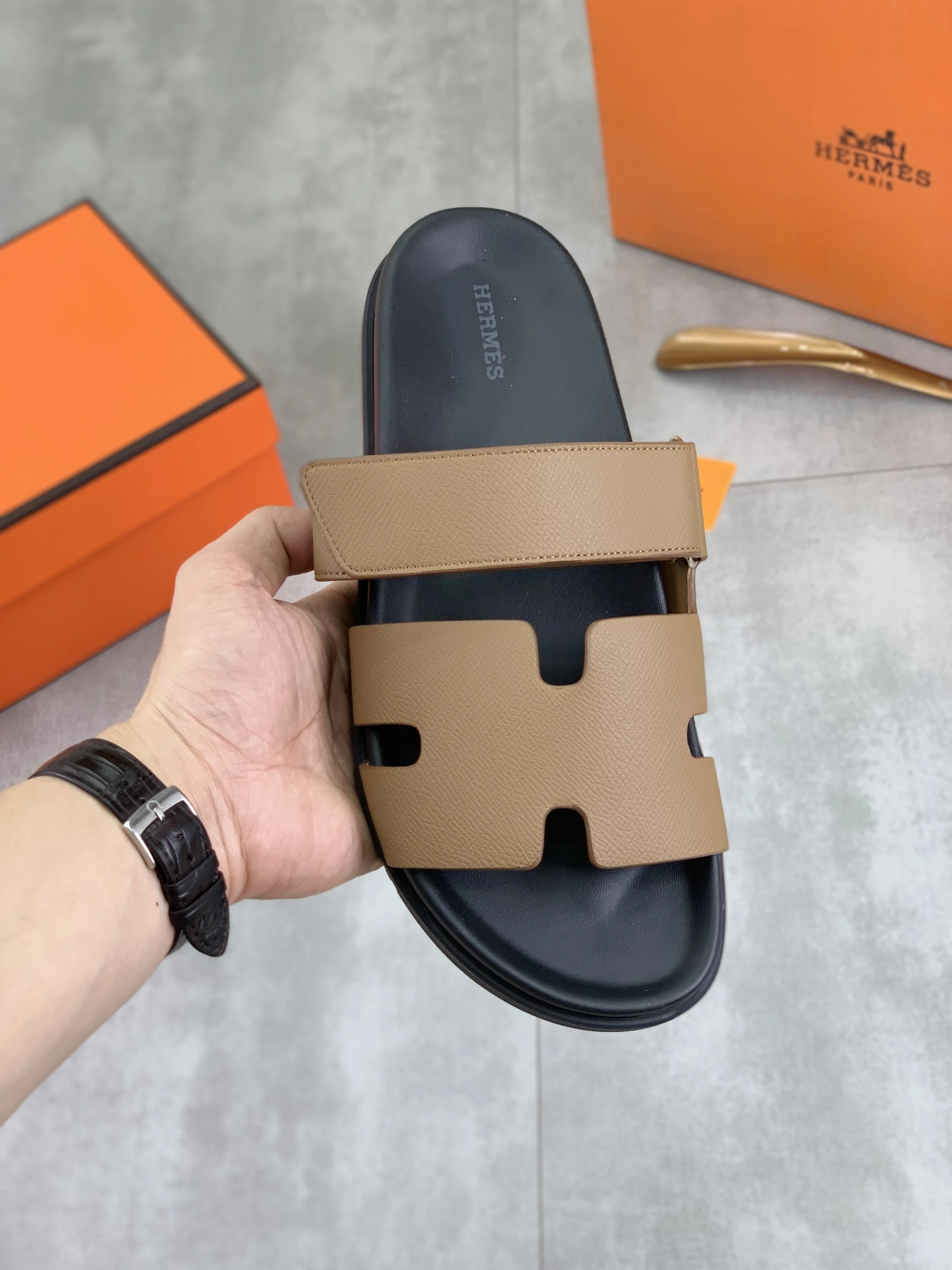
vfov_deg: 36.8
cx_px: 476
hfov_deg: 28.0
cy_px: 635
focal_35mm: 52
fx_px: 1907
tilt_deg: -52.1
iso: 32
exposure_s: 1/100
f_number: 2.4
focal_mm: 6
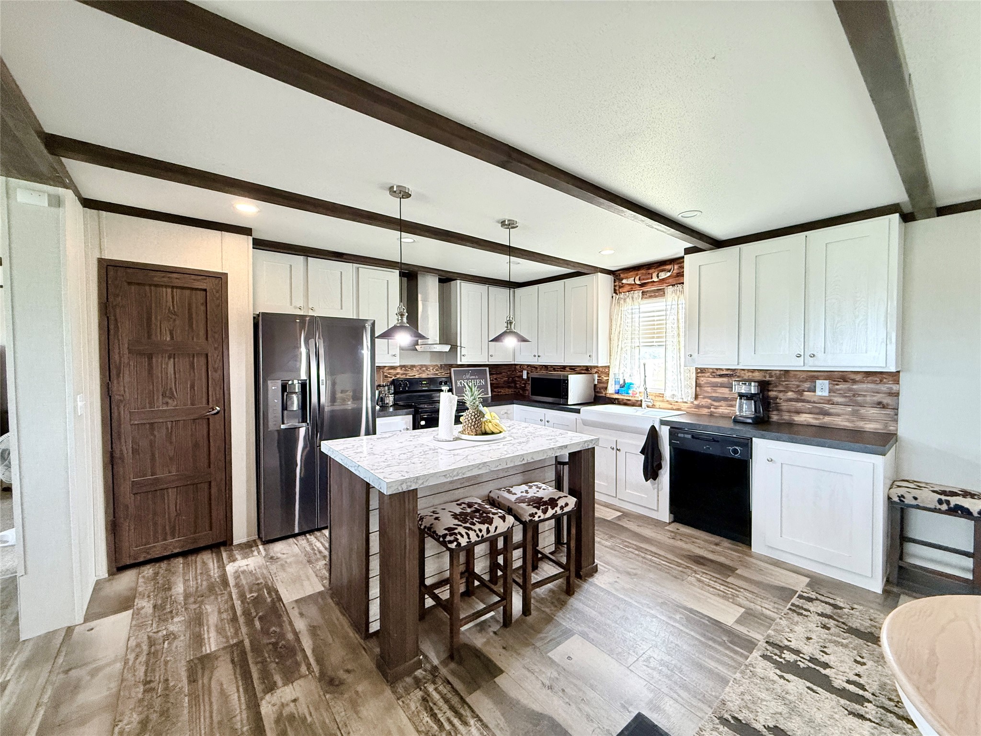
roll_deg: +0.3
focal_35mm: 14
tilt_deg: -1.2
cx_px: 490
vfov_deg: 85.7
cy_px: 368
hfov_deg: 102.1
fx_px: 397
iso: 500
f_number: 2.2
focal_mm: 2.22
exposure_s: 1/60
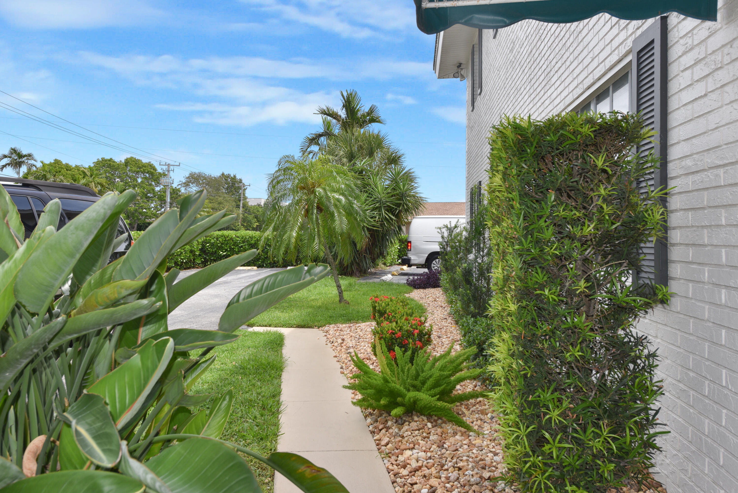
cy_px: 246
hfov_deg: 73.7
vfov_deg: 53.2
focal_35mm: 24
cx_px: 369
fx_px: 492
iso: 100
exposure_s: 1/200
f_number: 9
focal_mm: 24
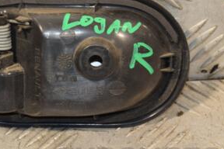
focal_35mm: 281
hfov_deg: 7.3
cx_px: 44
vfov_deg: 4.9
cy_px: 56
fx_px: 1748
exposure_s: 1/100
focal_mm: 90
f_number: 5.6
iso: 800
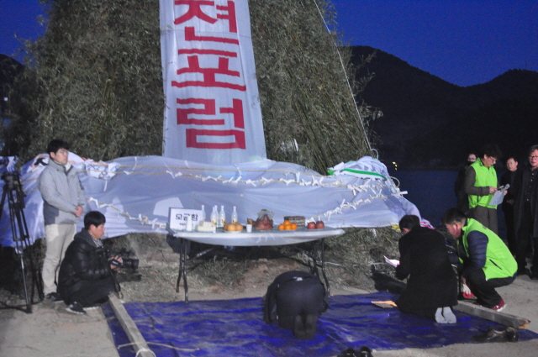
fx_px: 784
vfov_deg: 25.7
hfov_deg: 37.9
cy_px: 178
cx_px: 269
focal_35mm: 52
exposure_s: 1/30
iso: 3200
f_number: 2.8
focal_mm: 35
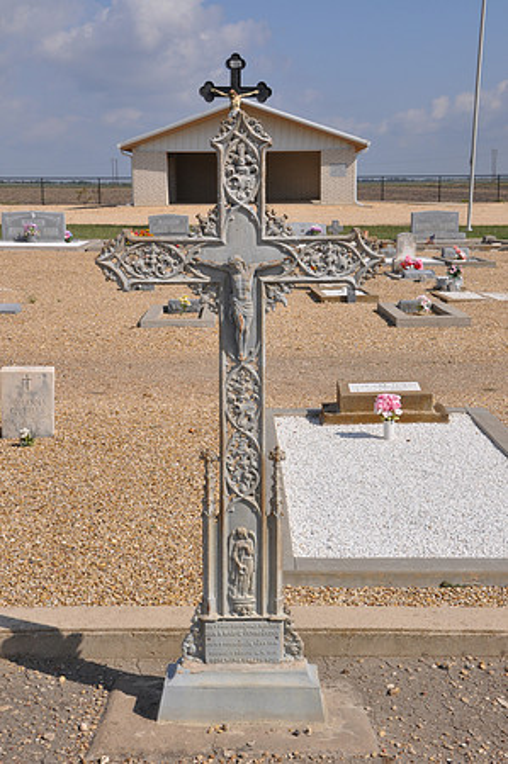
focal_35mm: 51
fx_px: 1082
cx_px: 254
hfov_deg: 26.4
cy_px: 382
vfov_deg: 38.9
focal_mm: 34
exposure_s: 1/160
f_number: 14
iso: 200
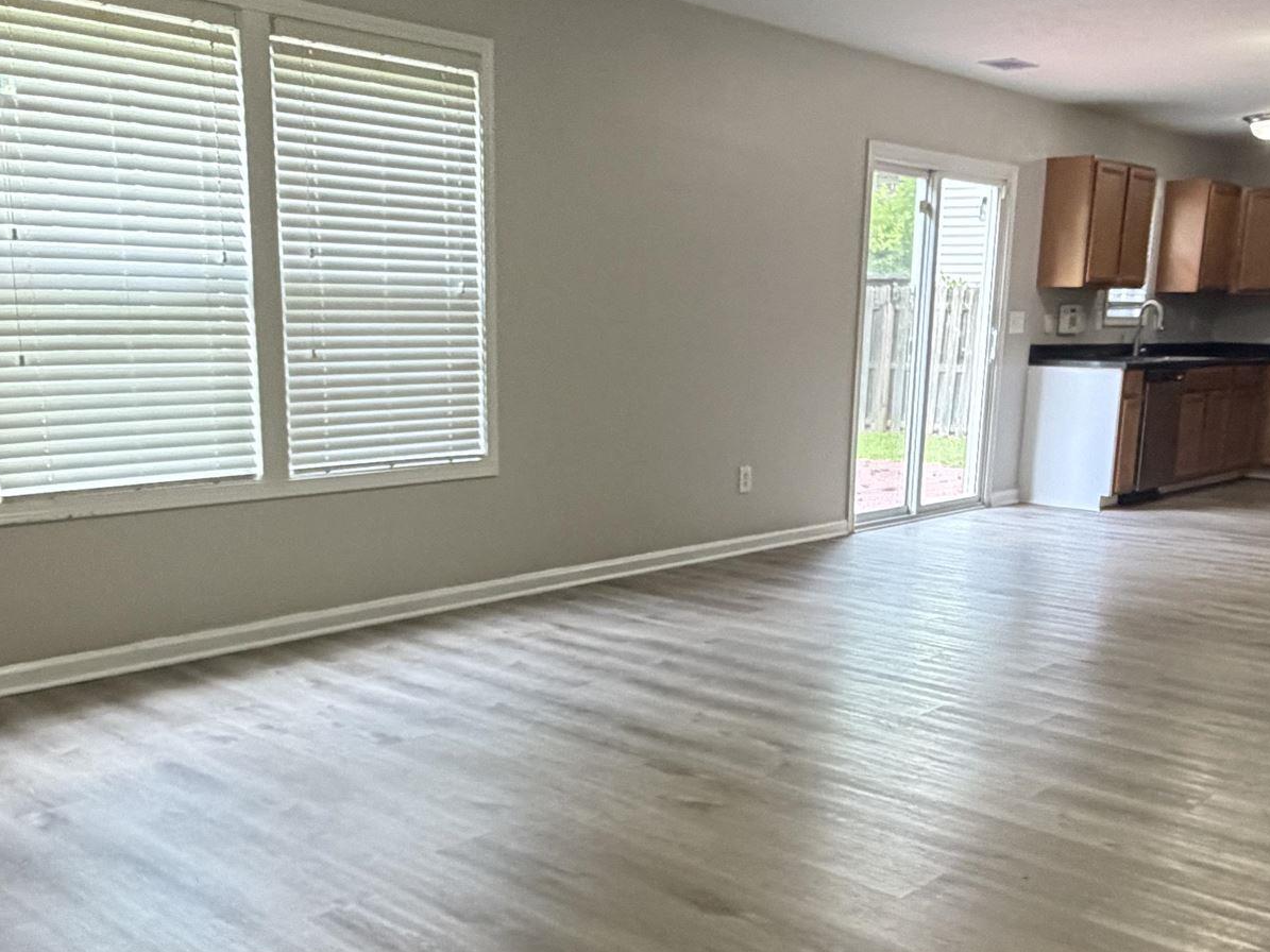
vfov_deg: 39.2
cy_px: 639
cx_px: 646
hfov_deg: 51.4
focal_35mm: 36
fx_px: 1321
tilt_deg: -14.4
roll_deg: -1.0
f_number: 2.2
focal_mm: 2.22
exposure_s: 1/60
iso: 320
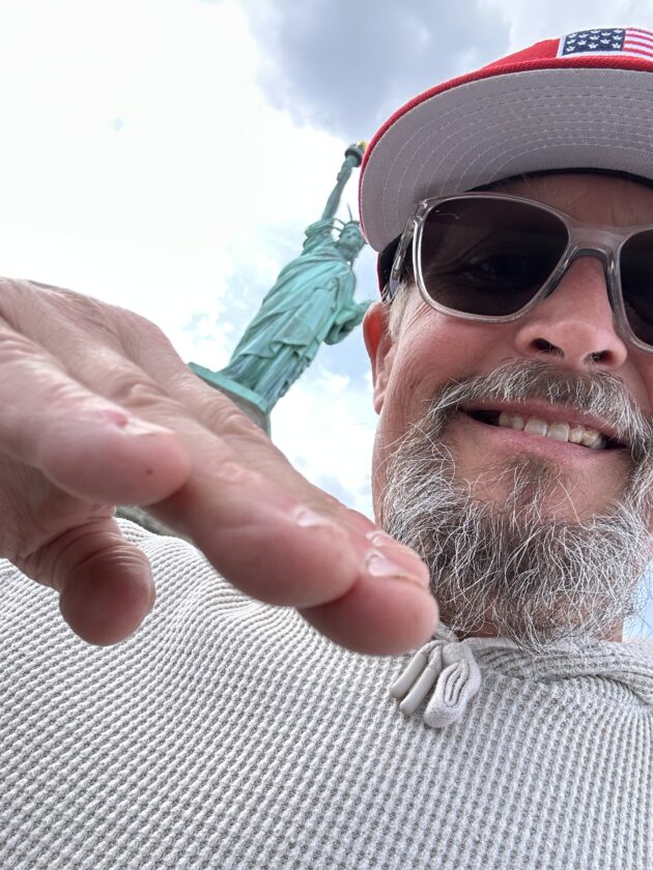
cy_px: 435
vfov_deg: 60.0
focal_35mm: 30
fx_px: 755
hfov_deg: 46.8
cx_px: 326
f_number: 1.9
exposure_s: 1/294
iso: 25
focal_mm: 2.69
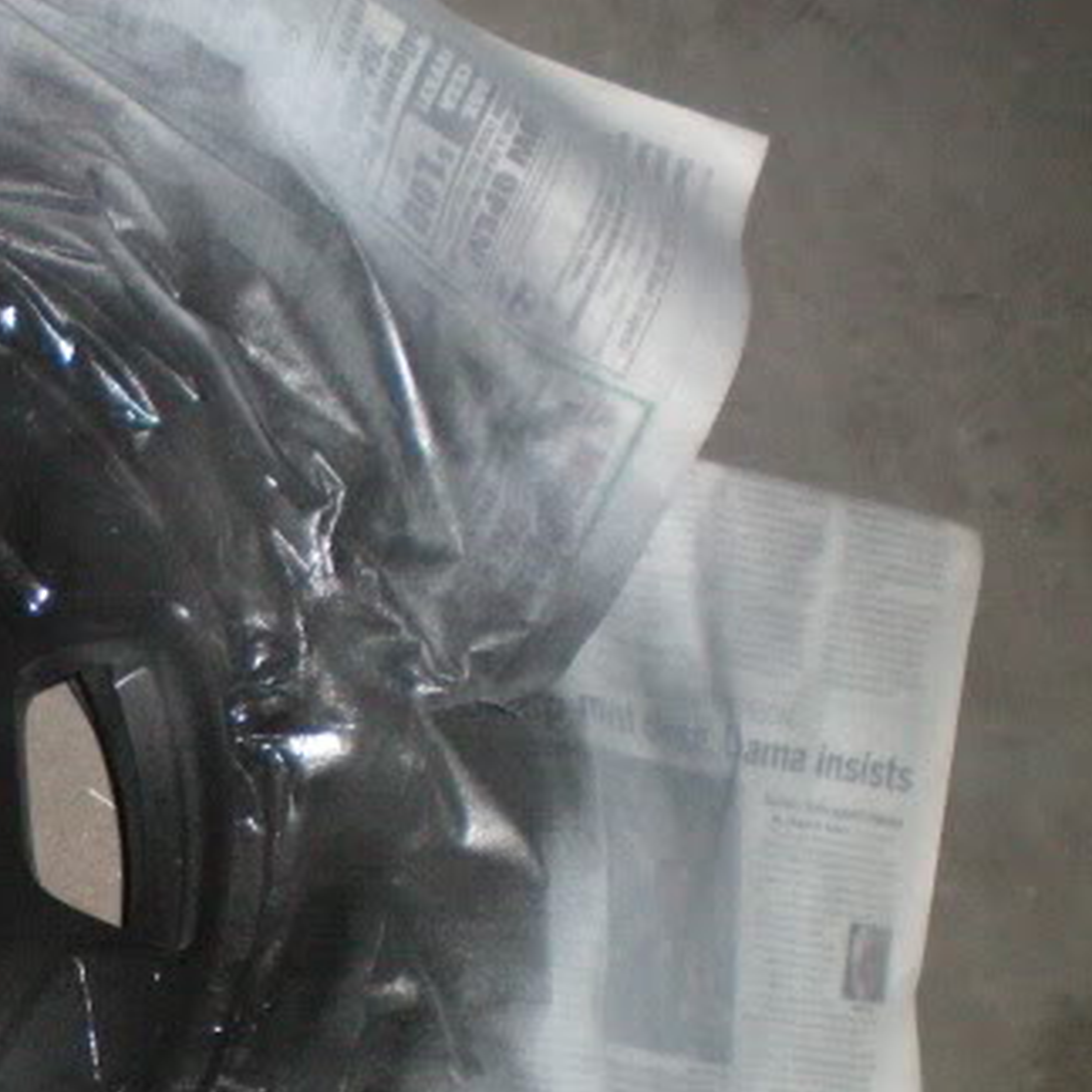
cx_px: -229
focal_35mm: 83
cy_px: 900
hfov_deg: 19.6
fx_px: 2962
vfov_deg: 20.6
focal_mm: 6.3
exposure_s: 1/60
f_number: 3.1
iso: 200
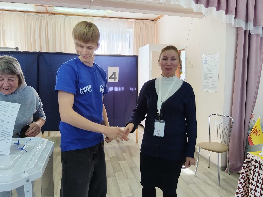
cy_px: 98
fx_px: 198
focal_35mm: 26
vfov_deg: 53.1
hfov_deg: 67.3
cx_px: 132
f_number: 1.9
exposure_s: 1/100
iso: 491
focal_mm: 4.95
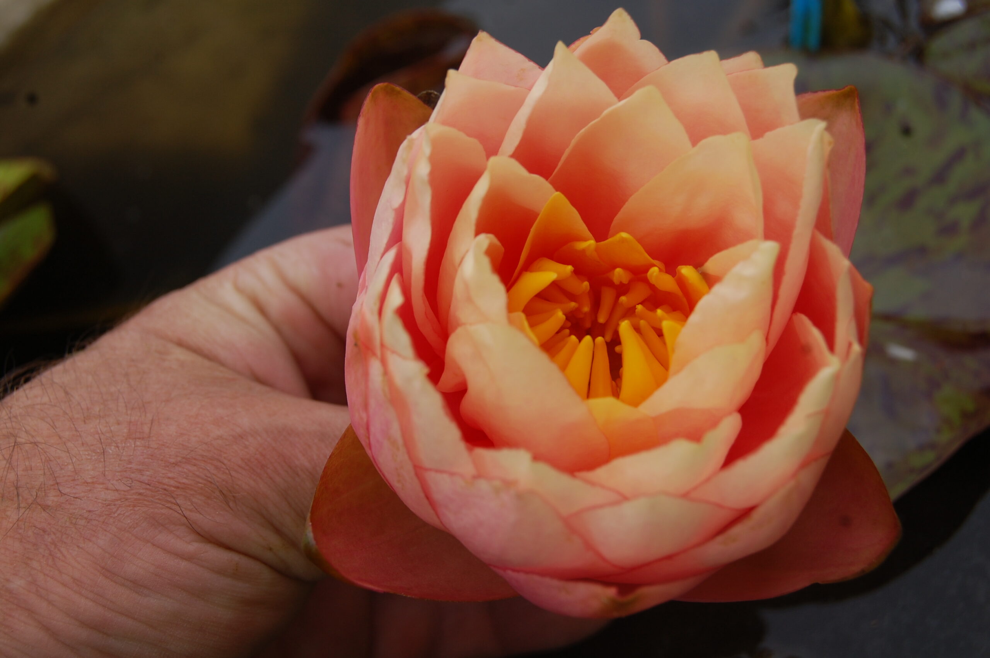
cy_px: 329
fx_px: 1566
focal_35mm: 57
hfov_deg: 35.1
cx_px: 495
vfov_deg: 23.7
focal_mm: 38
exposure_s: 1/250
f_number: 8
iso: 200
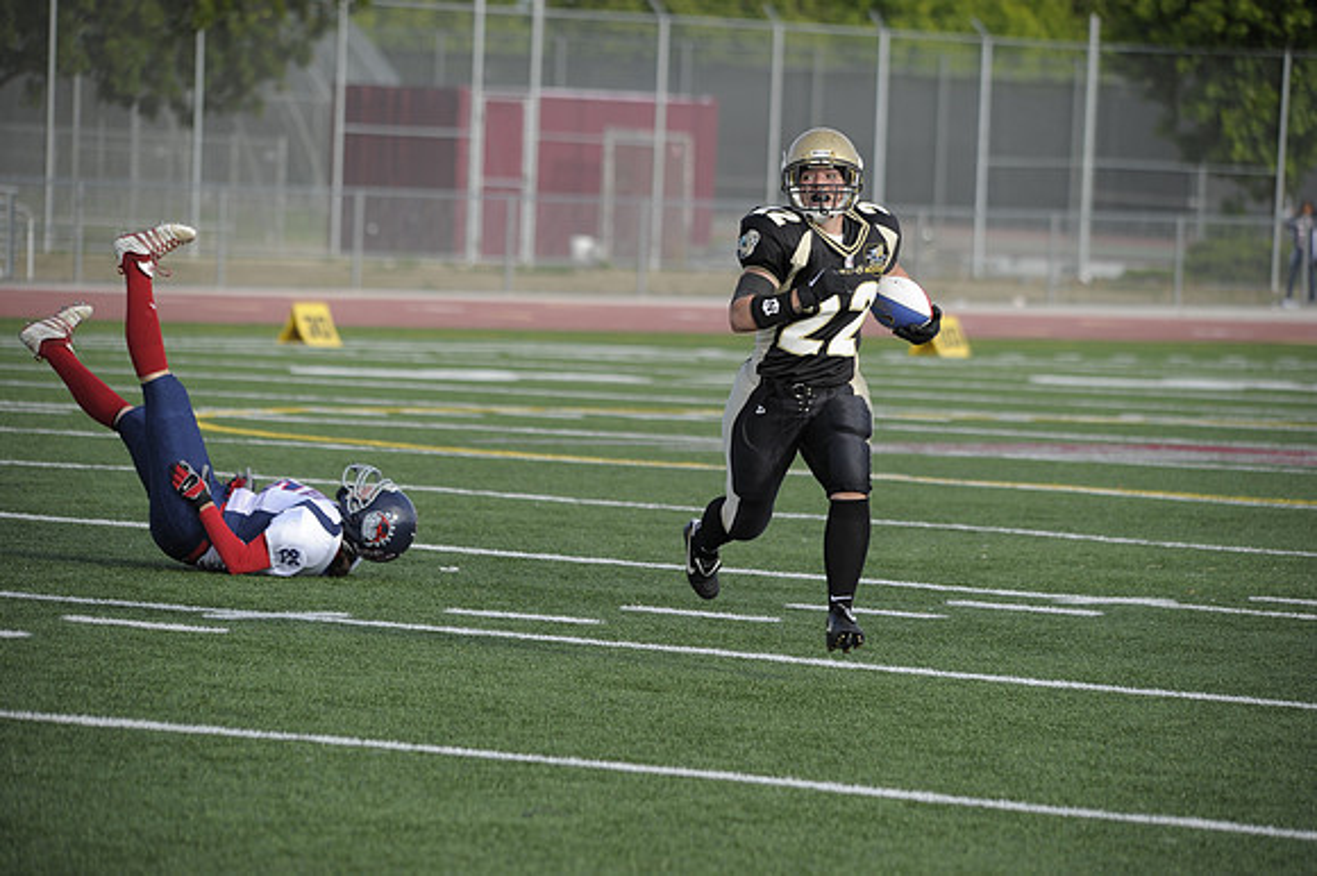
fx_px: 9871
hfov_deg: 7.6
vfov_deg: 5.1
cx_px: 658
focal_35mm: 270
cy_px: 438
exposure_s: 1/1000
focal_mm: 270
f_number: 5.6
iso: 450
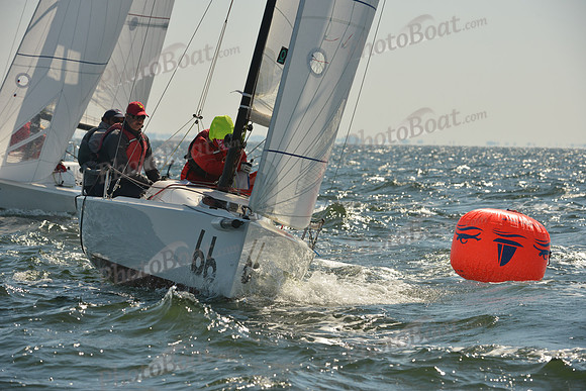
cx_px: 293
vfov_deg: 6.5
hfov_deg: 9.8
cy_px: 196
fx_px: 3419
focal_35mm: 210
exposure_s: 1/2000
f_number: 9
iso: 500
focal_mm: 210
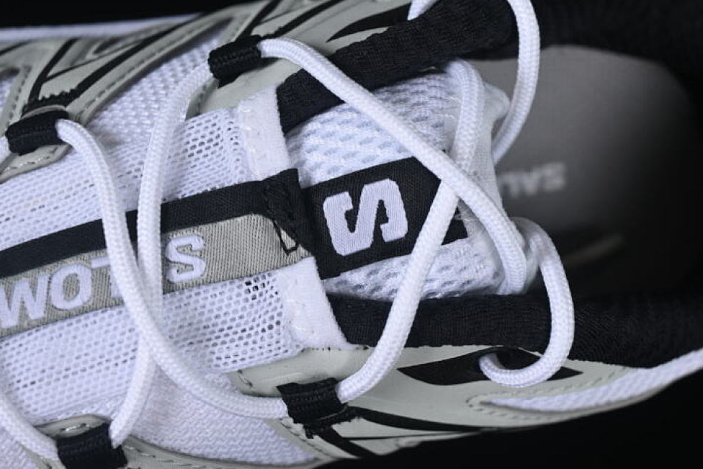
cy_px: 215
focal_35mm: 83
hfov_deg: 24.5
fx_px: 1621
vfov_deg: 16.5
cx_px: 375
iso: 160
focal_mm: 50
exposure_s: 1/80
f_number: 7.1
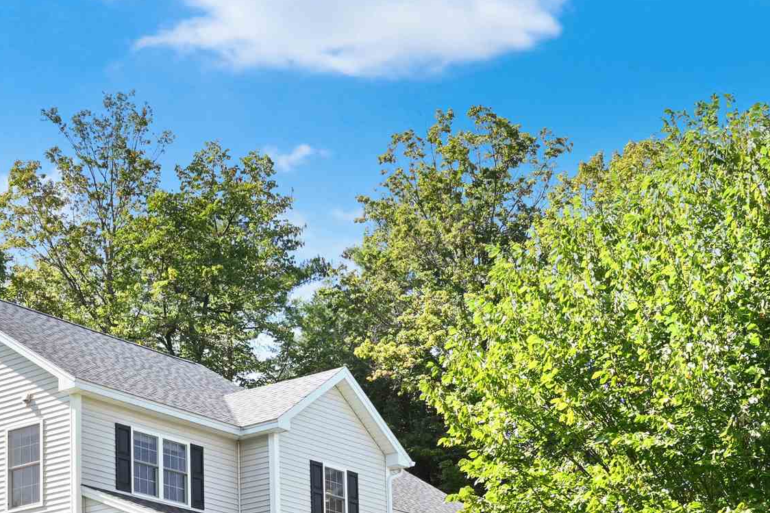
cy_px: 686
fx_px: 1754
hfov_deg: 24.5
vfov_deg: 15.7
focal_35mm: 82
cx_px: 212
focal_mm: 30
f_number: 14
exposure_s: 1/15
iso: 100
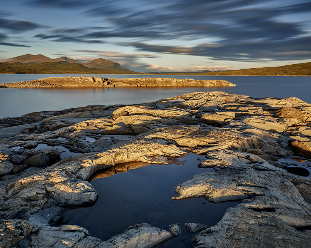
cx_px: 141
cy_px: 124
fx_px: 258
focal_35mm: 28
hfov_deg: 62.1
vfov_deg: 51.5
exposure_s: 210
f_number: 13
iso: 64
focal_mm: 24
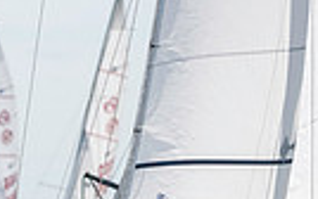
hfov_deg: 3.2
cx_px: 199
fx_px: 5716
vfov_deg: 2.0
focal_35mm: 659
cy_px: 321
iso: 160
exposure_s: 1/1250
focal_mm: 145
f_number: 5
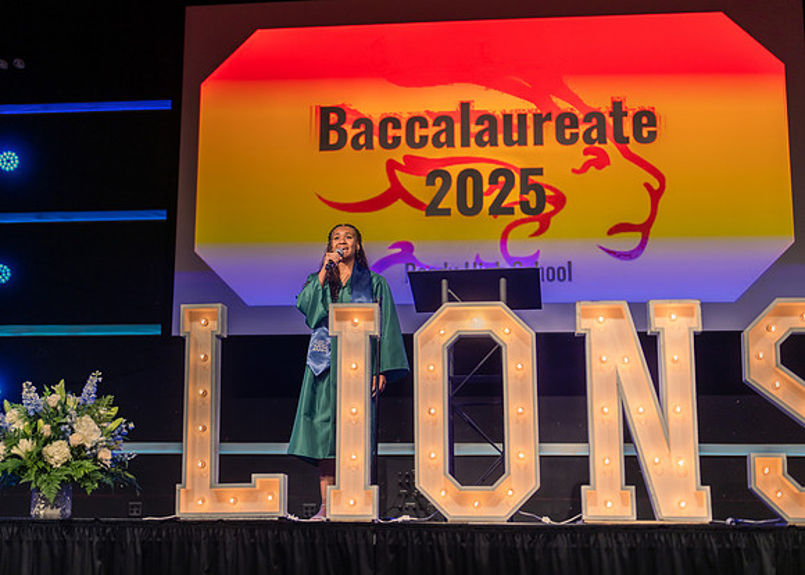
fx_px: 1269
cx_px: 352
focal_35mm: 55
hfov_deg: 35.2
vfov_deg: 25.5
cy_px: 285
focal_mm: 50
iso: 400
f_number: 1.2
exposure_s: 1/500
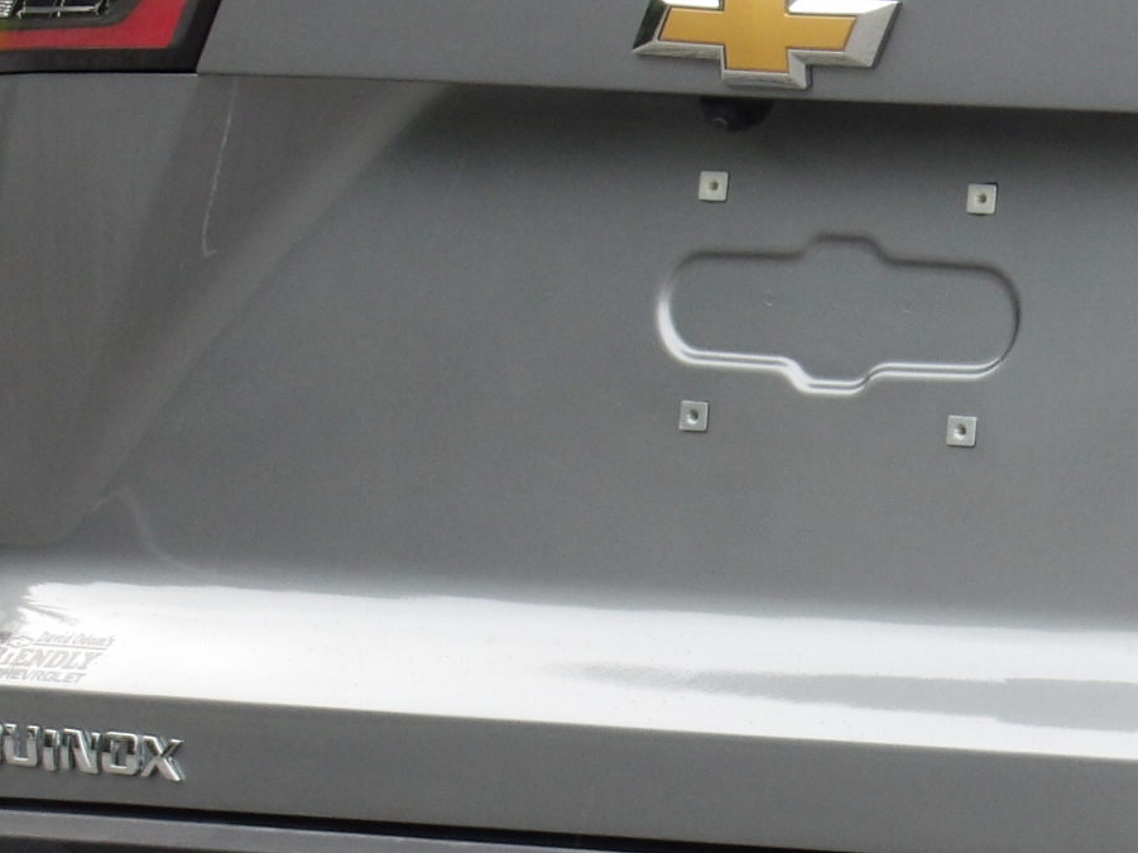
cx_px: 1229
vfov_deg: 2.3
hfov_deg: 3.1
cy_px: 813
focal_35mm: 639
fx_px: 20999
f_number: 4.5
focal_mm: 39.8
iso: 179
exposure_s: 1/100
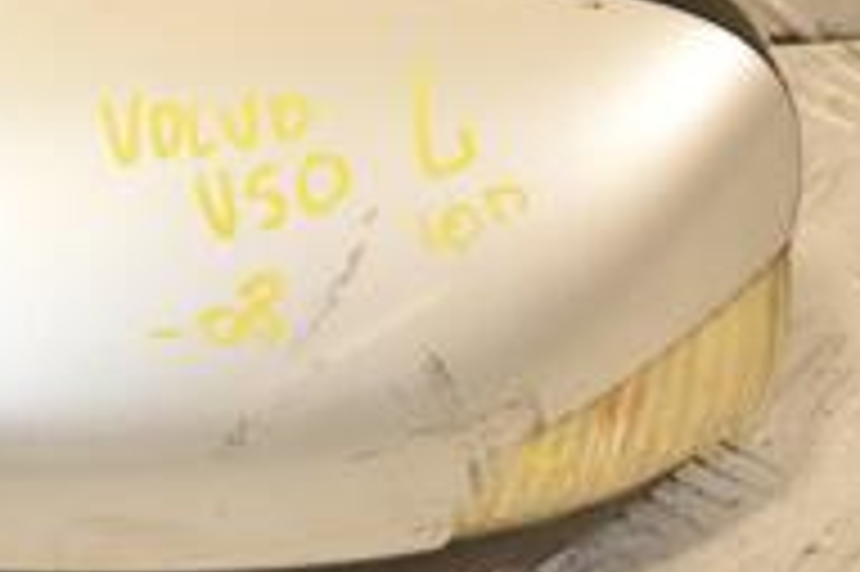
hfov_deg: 9.6
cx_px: -72
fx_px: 5074
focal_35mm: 213
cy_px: 266
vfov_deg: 6.5
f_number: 8
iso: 800
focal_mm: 45
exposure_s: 1/200
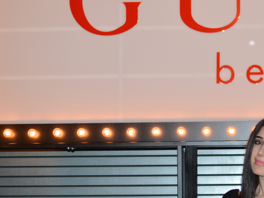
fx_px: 901
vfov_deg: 12.5
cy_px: 125
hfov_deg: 16.2
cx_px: 283
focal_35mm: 118
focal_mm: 35
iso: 400
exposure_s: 1/60
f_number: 3.2
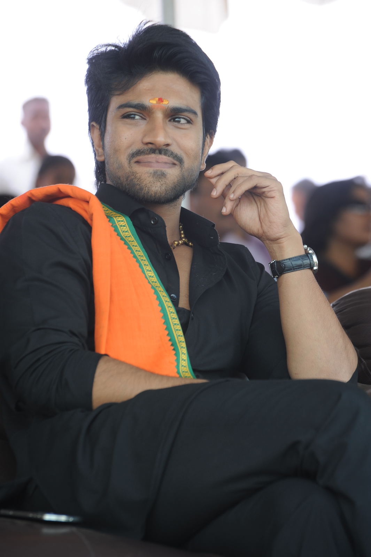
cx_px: 186
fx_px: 3095
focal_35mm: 200
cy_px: 278
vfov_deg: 10.3
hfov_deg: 6.9
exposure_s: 1/125
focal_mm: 200
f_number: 7.1
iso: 400
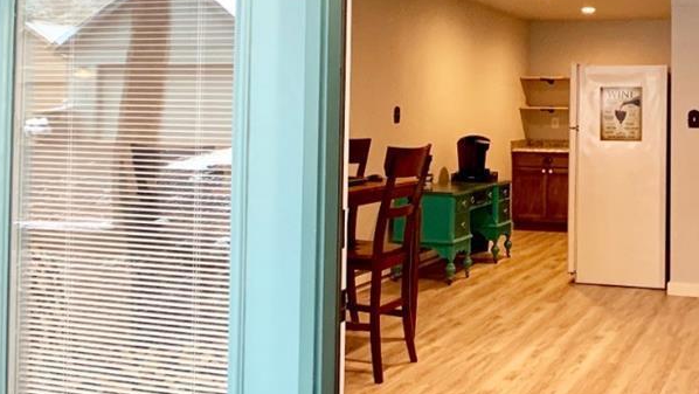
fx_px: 1317
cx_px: 566
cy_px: 103
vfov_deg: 16.9
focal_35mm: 71
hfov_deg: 29.0
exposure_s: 1/60
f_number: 1.8
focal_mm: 4.25
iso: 160
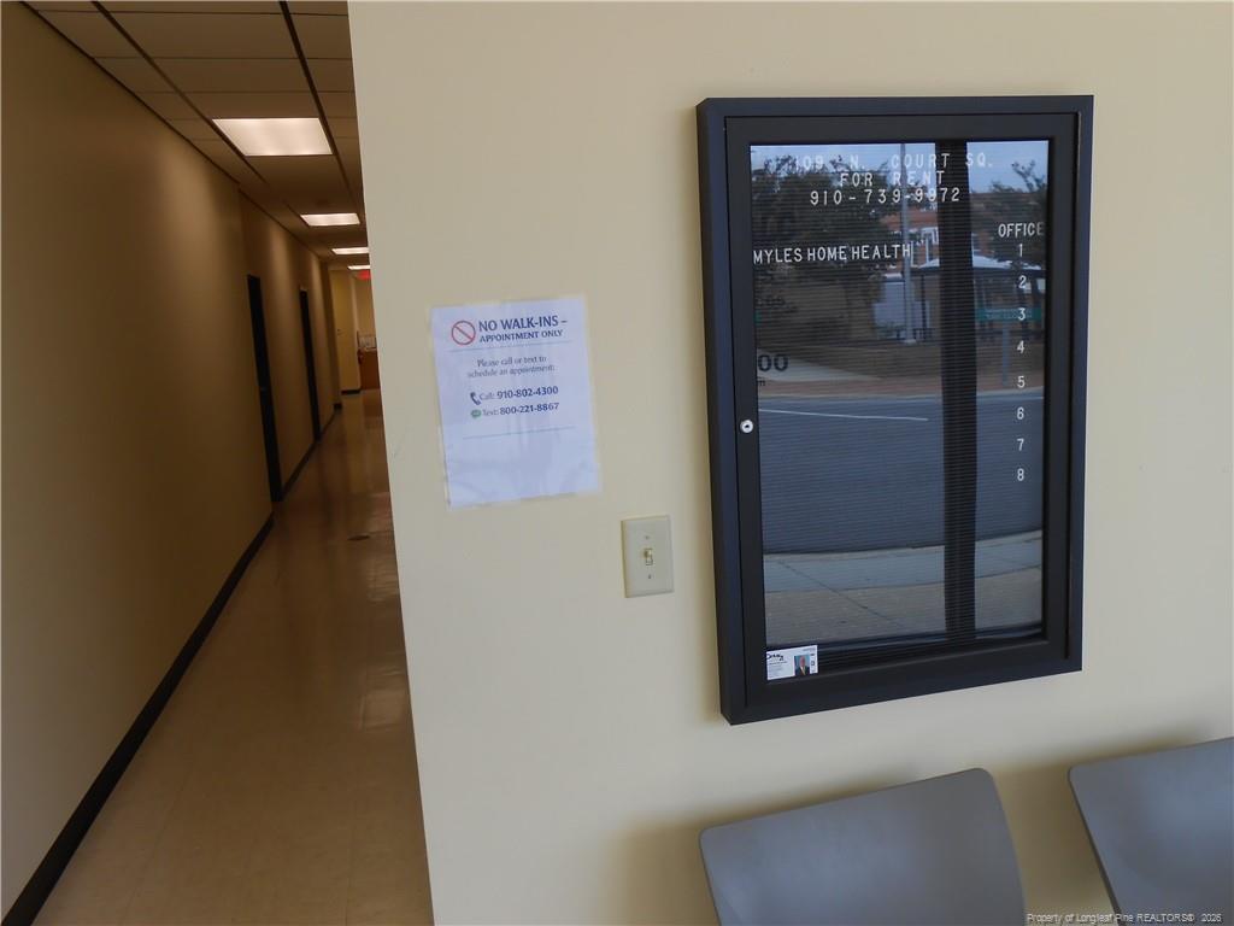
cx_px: 617
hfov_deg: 67.3
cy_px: 463
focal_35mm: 26
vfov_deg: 53.1
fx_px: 927
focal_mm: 4.6
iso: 80
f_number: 3.5
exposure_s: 1/40
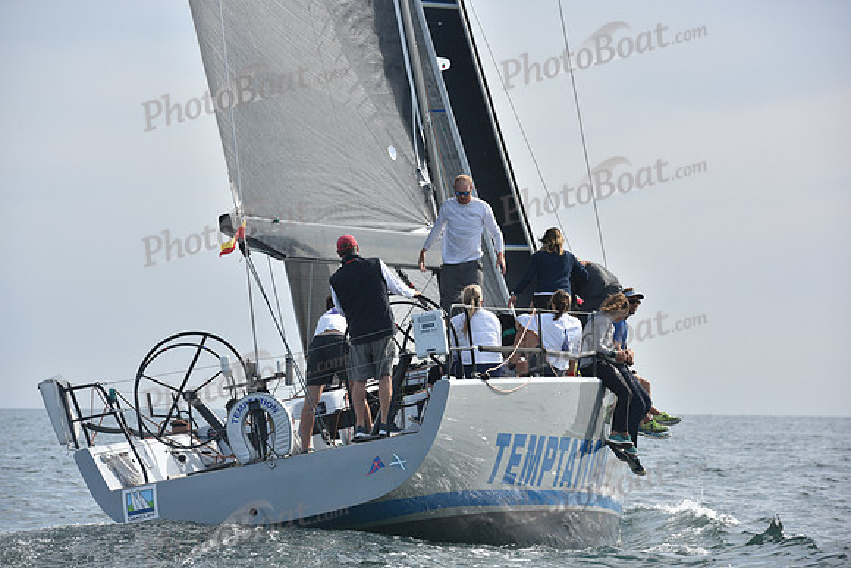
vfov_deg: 7.4
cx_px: 426
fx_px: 4374
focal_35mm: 185
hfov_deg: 11.1
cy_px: 284
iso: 320
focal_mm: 185
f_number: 9
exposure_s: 1/1000
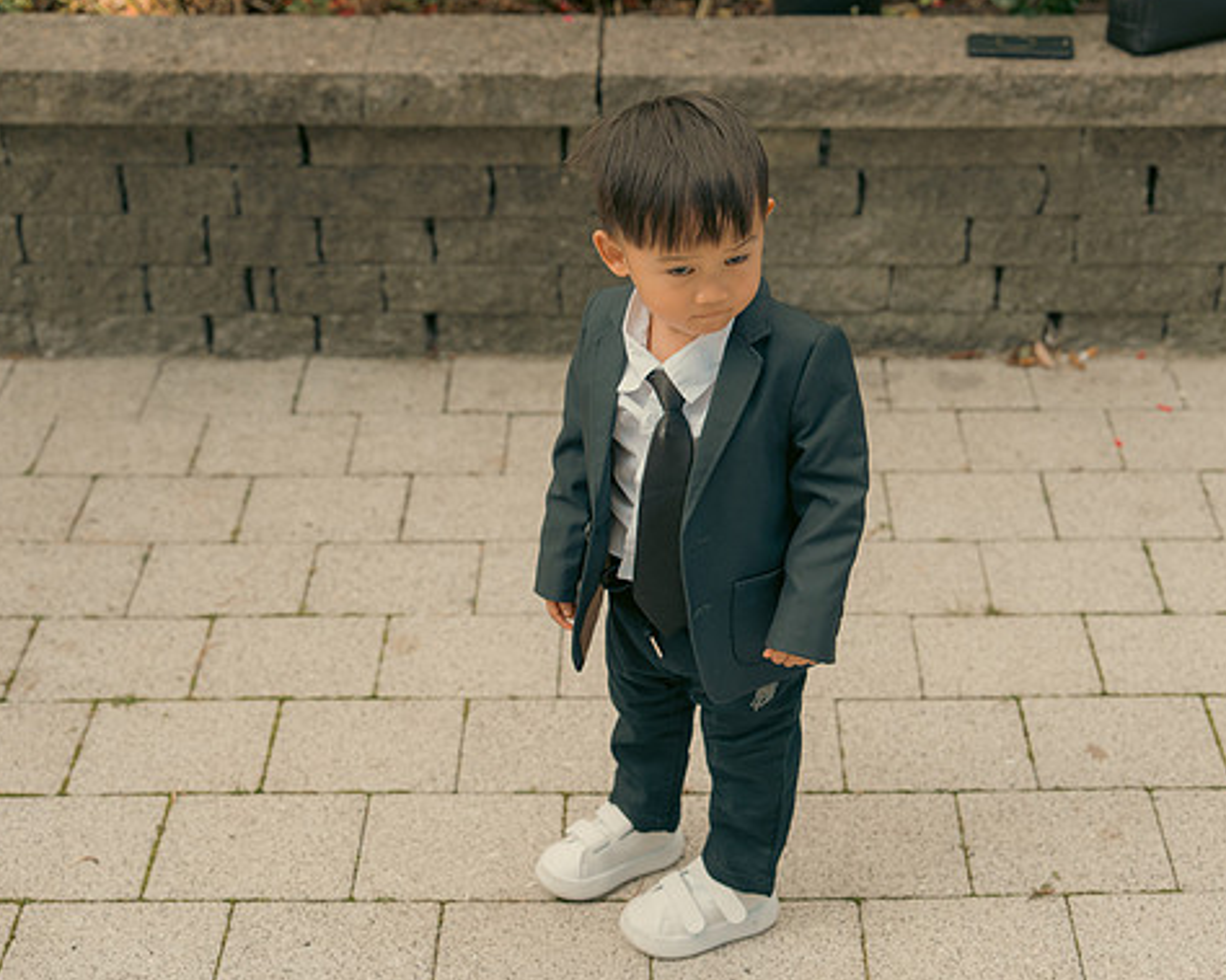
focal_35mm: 62
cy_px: 487
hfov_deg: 30.4
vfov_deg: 24.6
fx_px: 2249
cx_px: 711
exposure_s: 1/250
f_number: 3.5
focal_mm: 54
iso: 125
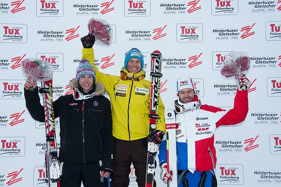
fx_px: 409
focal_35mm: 52
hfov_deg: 37.9
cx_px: 140
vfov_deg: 25.7
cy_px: 94
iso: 320
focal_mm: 35
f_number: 7.1
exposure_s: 1/320
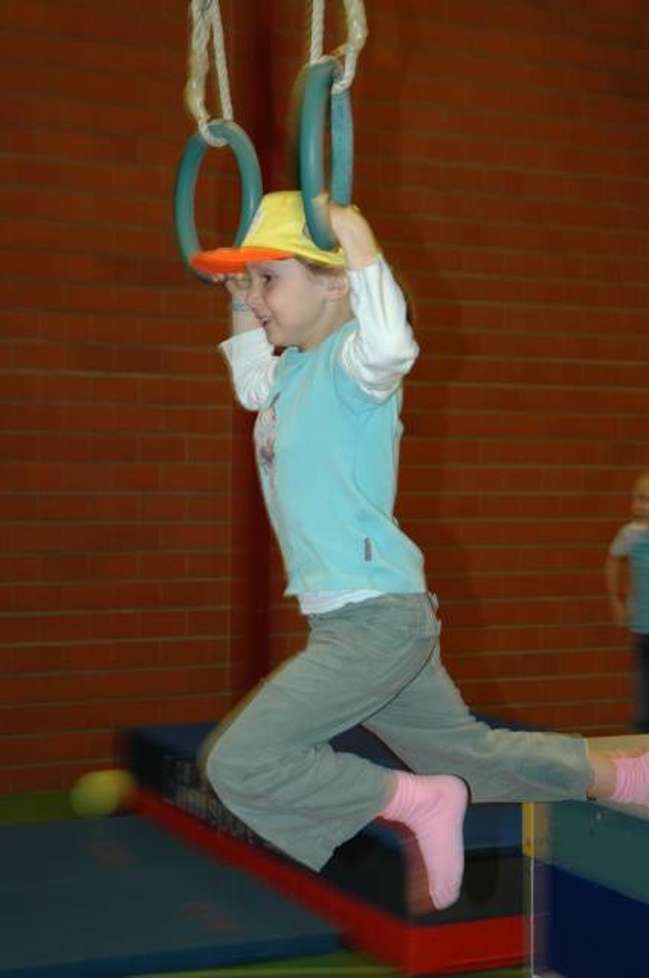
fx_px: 2237
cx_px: 324
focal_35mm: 82
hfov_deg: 16.5
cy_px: 489
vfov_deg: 24.6
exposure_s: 1/60
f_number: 4.5
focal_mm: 55
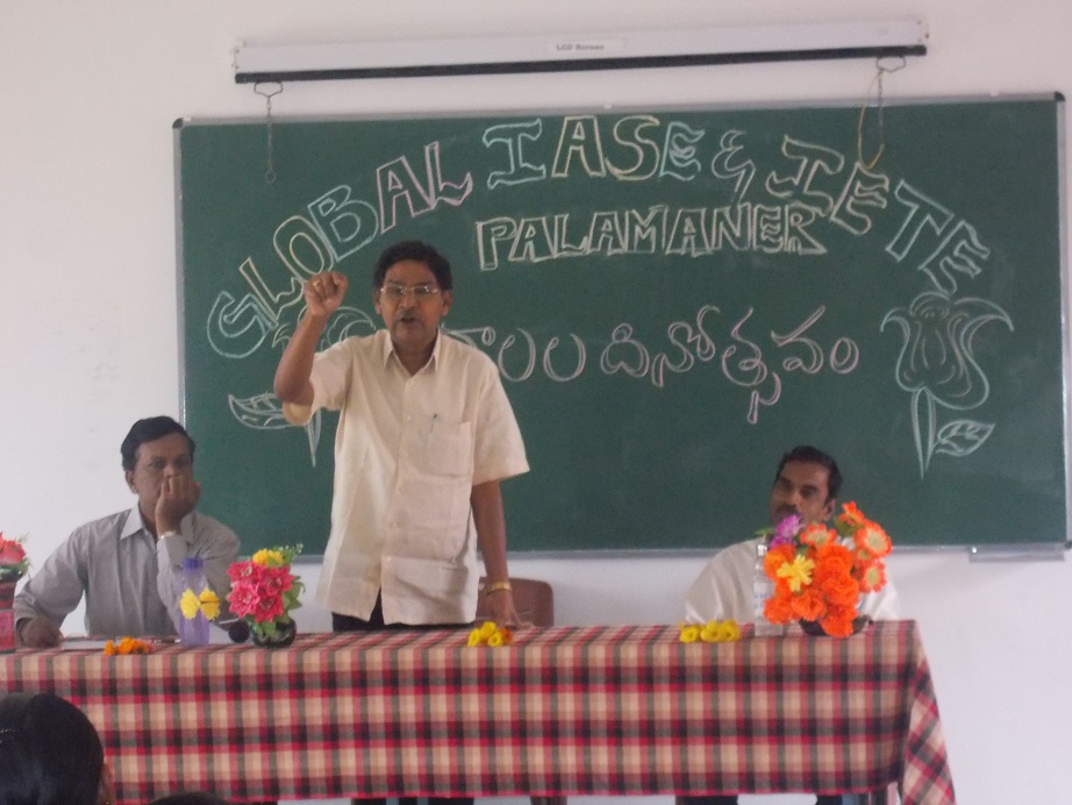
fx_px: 3500
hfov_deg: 17.4
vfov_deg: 13.1
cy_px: 402
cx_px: 536
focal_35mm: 113
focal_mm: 20.1
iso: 800
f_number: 6
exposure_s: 1/60
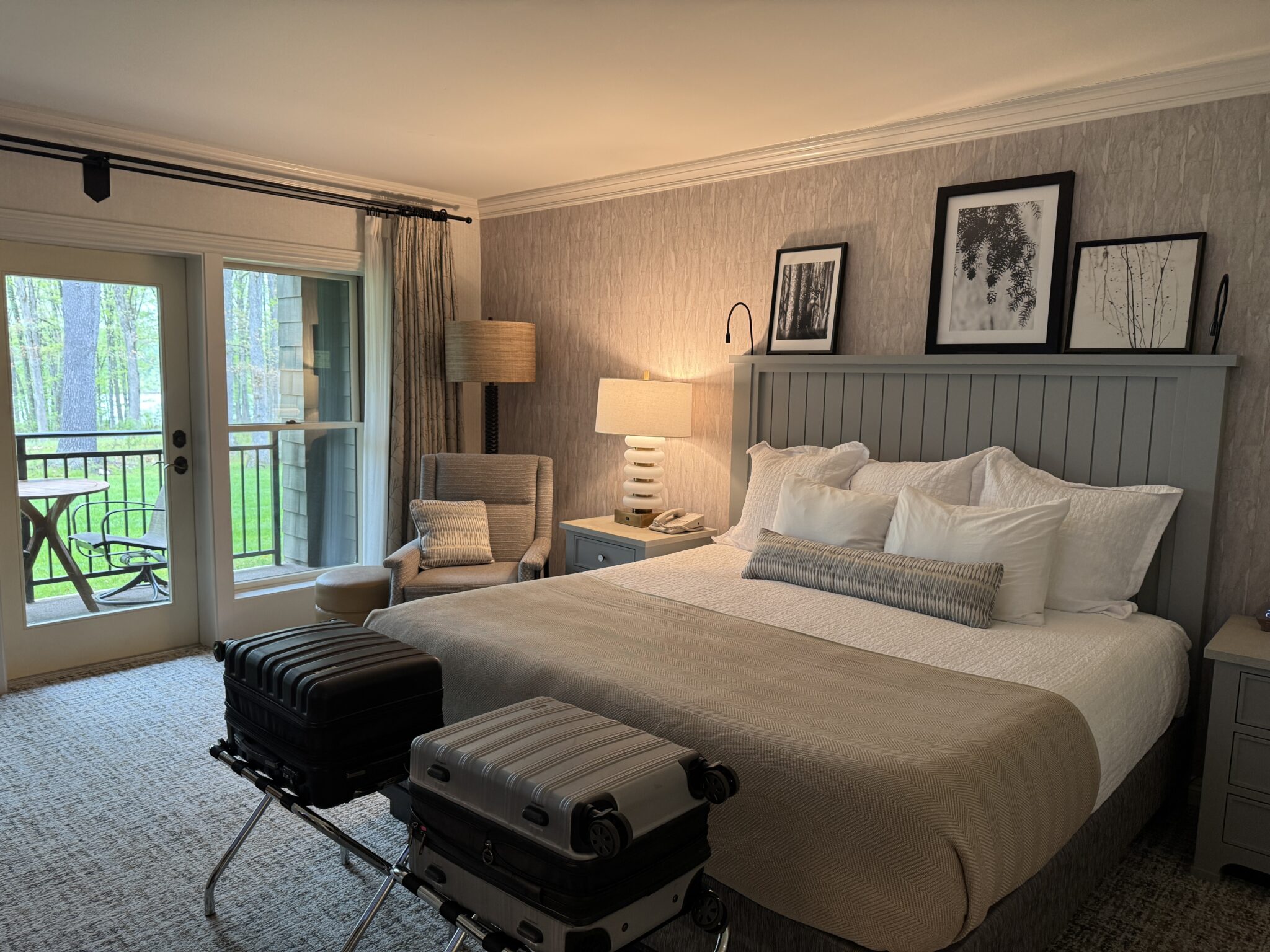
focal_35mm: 24
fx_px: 881
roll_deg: -1.1
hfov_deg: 71.6
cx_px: 635
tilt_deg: -6.7
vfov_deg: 56.8
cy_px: 476
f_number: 1.78
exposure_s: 1/60
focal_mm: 6.76
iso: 160
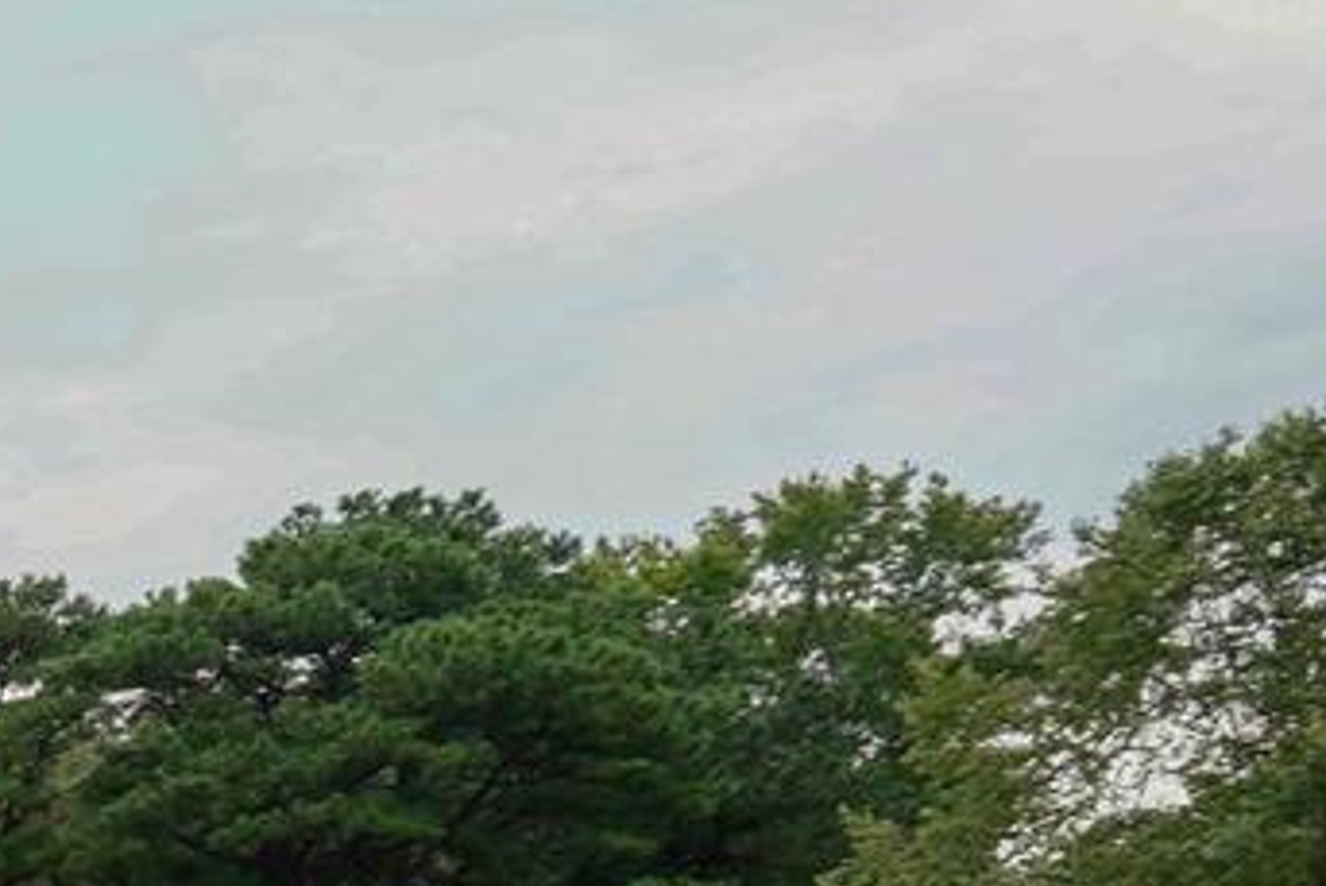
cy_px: 1319
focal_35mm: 63
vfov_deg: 19.0
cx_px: -1229
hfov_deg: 19.8
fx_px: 2321
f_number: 5.6
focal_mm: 10
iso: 100
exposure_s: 1/100
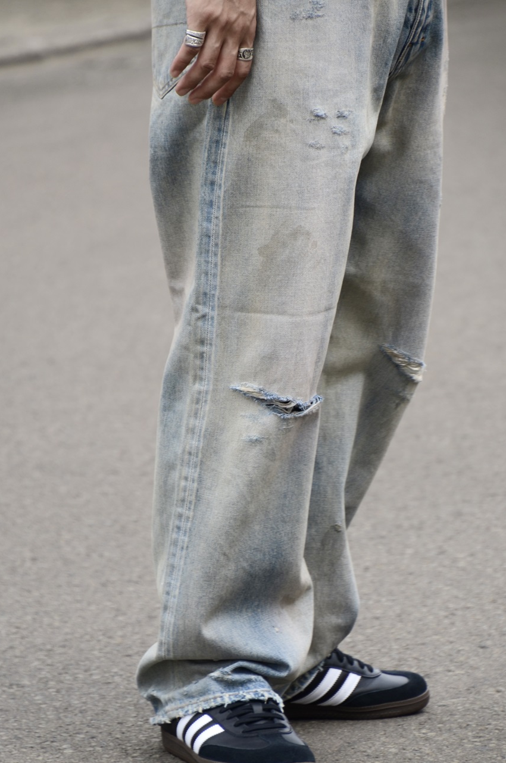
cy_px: 410
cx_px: 248
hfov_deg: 4.2
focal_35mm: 327
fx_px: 6911
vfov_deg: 6.3
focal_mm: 185
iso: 125
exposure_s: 1/200
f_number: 6.3
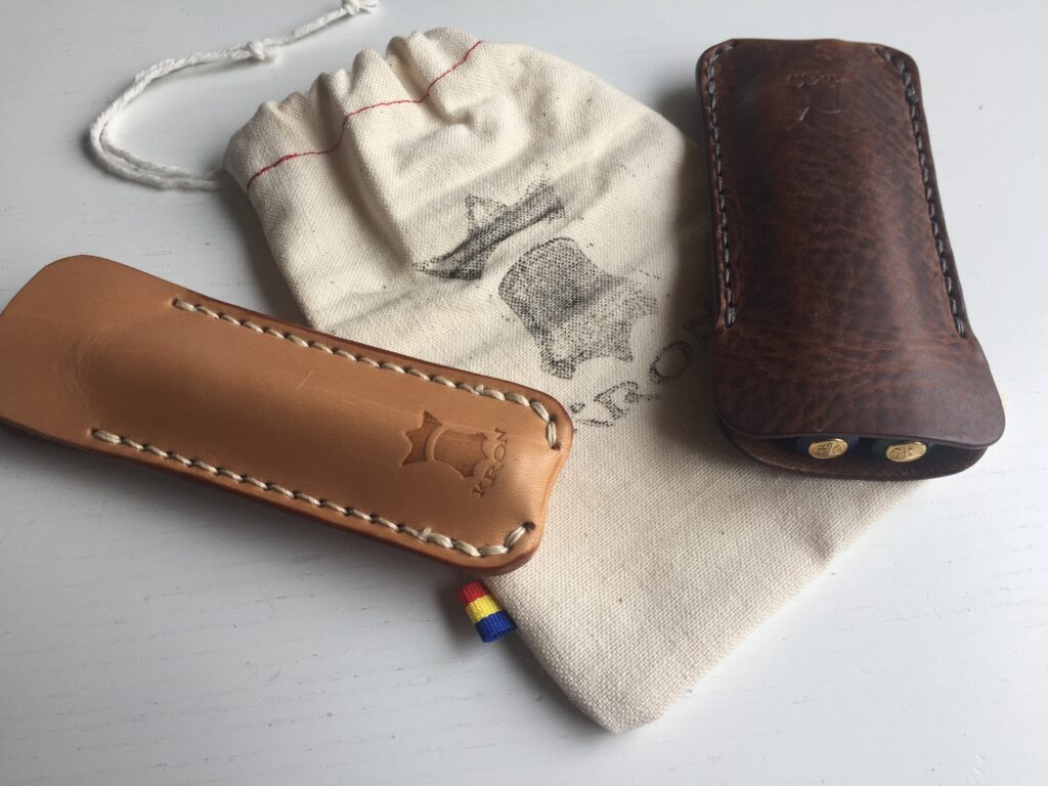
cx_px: 524
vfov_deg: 48.2
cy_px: 393
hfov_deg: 61.7
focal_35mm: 29
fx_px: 878
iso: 32
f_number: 2.2
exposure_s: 1/130
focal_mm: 4.15
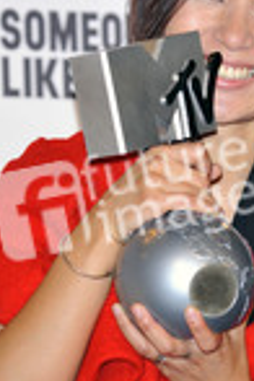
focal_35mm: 503
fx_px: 5323
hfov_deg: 2.7
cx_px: 201
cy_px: 329
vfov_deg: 4.1
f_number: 7.1
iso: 800
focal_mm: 185
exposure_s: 1/250
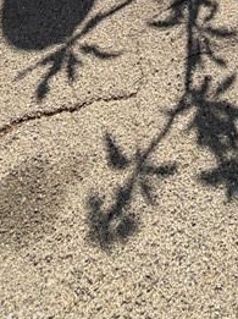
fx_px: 505
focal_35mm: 55
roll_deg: -0.5
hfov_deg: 25.4
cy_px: -285
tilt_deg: -9.4
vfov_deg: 20.7
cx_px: 231
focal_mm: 2.22
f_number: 2.2
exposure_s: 1/955
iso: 20
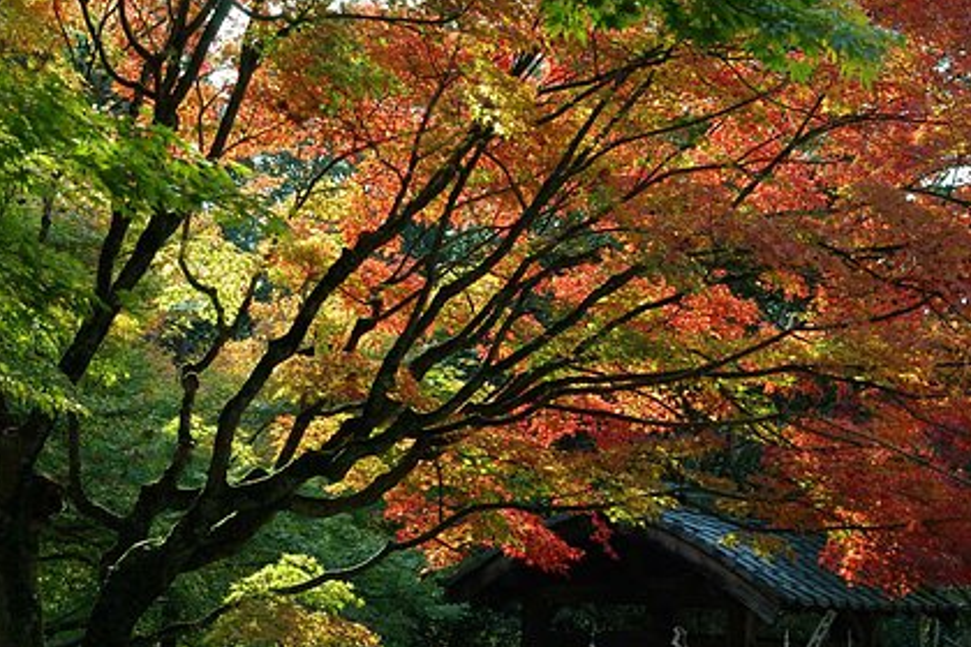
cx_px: 462
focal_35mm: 79
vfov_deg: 17.4
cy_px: 360
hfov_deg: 25.8
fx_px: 2120
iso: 400
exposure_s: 1/125
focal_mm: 43
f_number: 6.7
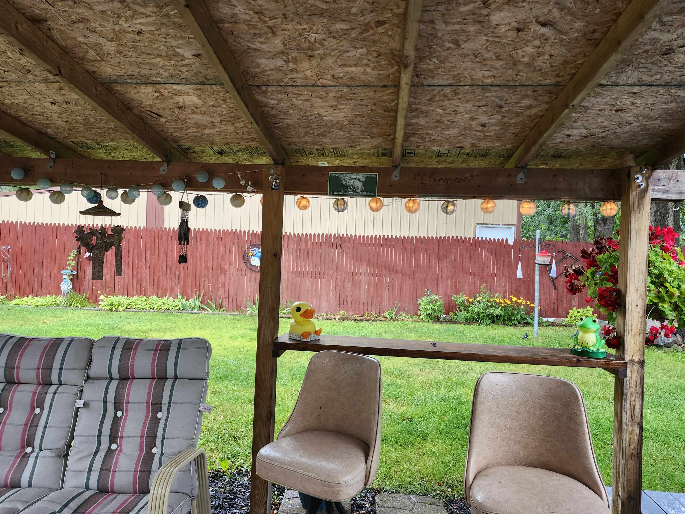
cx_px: 342
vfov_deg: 58.9
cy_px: 257
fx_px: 455
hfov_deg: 73.9
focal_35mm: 23
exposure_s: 1/120
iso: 200
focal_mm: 5.54
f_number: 1.8
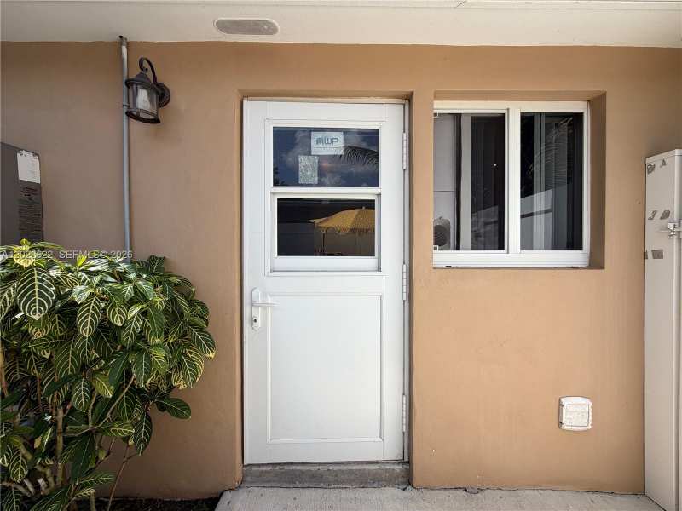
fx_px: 276
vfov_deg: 85.7
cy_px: 256
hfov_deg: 102.1
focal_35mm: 14
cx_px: 341
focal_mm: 2.22
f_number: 2.2
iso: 40
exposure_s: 1/770
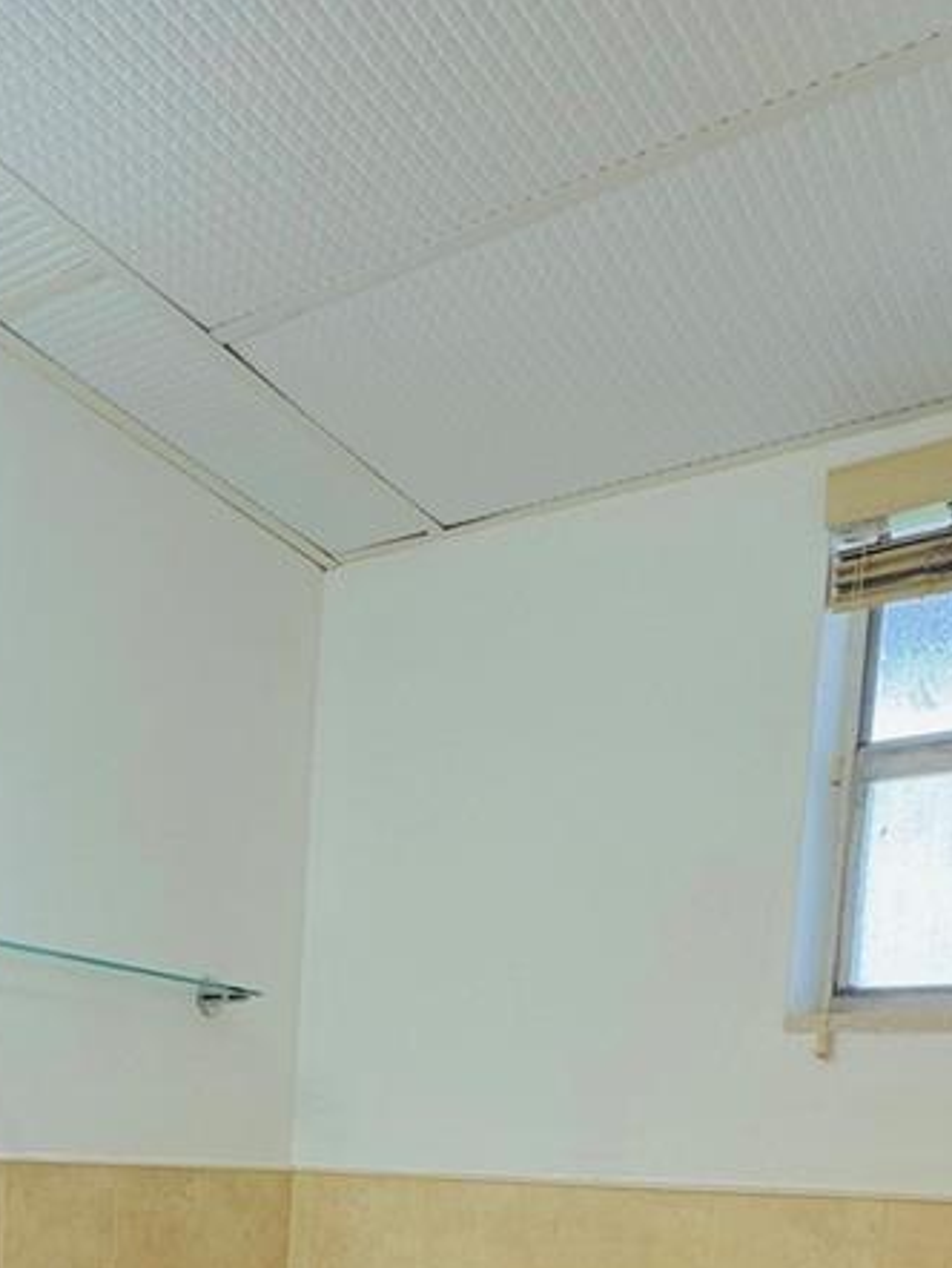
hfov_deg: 36.9
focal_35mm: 38
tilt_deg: -6.5
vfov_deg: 41.2
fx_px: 1392
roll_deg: -2.4
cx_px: 238
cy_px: 1325
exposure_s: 1/120
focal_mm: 2.22
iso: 125
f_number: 2.2
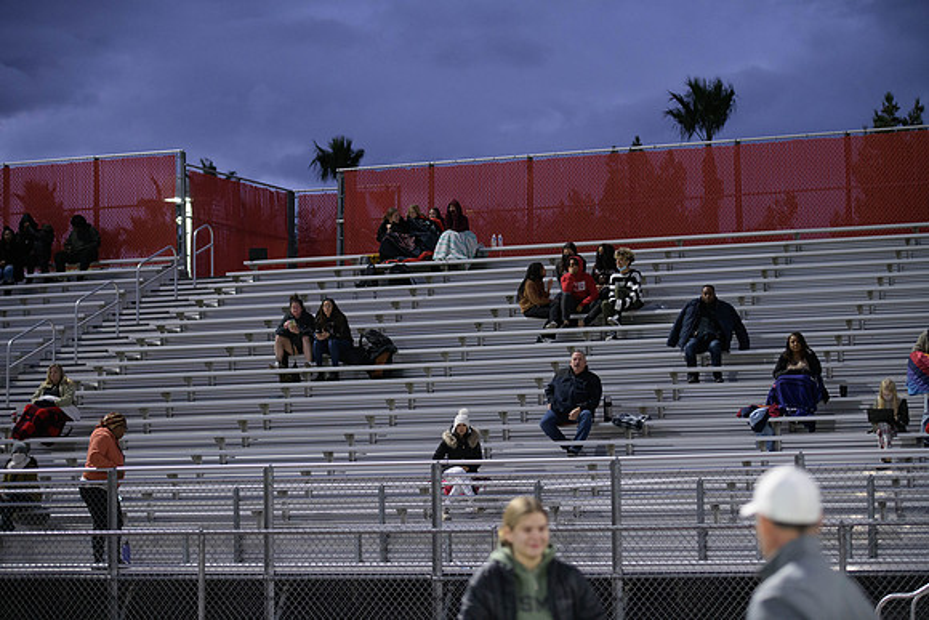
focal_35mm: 95
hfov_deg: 21.5
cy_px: 310
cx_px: 464
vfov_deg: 14.4
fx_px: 2452
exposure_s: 1/200
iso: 3200
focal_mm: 95
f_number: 2.8
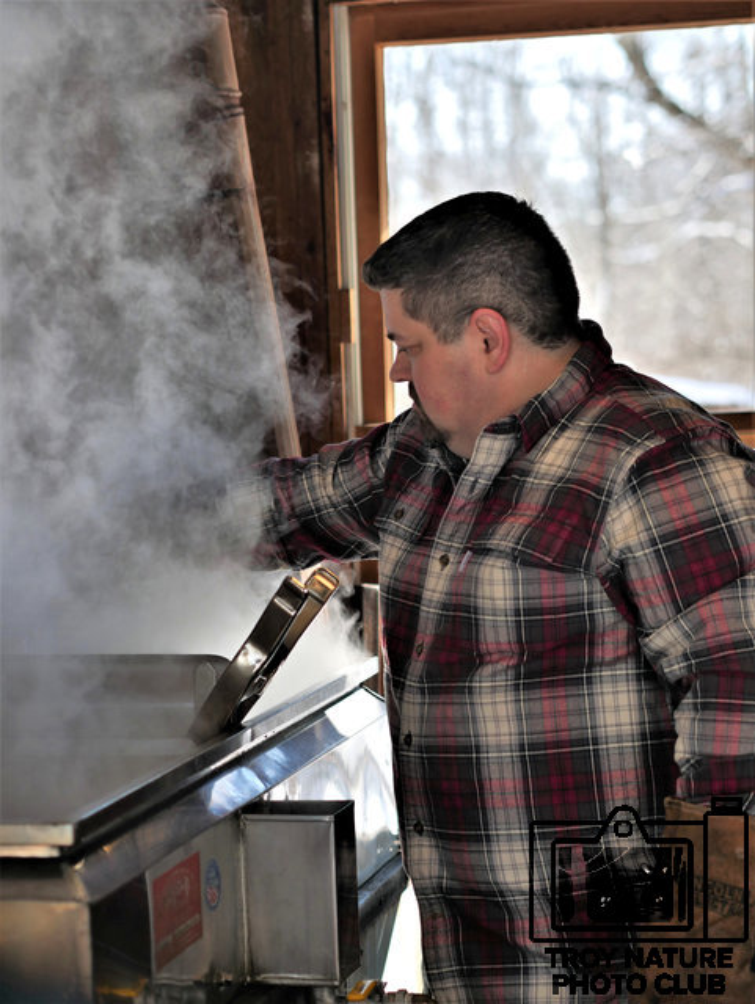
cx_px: 378
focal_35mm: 90
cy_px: 502
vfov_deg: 21.8
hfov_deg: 16.4
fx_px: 2614
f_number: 2.2
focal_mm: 45
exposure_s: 1/640
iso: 200
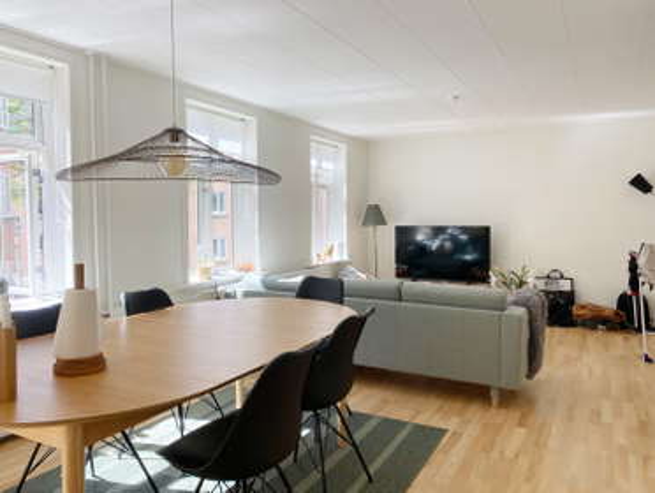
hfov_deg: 67.2
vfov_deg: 53.2
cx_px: 328
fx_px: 493
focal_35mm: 26
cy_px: 246
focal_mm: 4.25
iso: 32
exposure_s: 1/337
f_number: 1.8
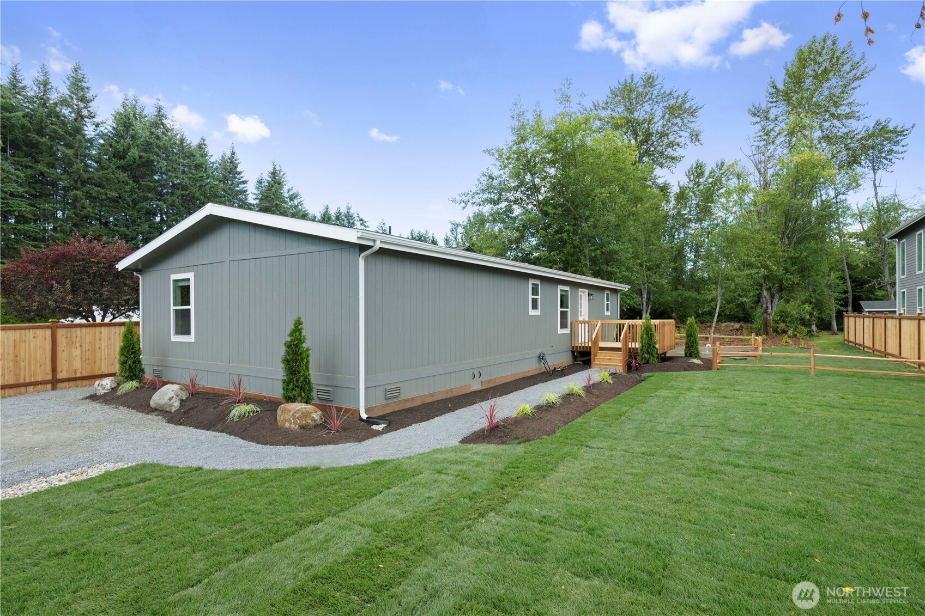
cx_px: 462
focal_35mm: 18
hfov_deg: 91.6
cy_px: 308
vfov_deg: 68.9
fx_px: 450
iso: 200
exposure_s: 1/30
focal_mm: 17.5
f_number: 8
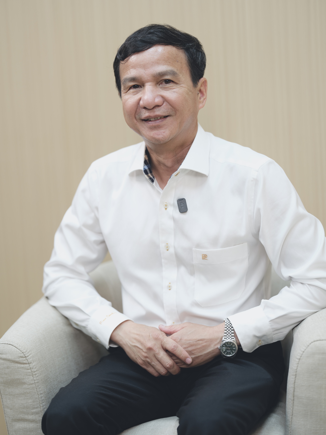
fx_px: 1093
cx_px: 163
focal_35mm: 87
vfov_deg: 22.5
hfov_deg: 17.0
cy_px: 218
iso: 500
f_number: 2
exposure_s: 1/200
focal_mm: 110
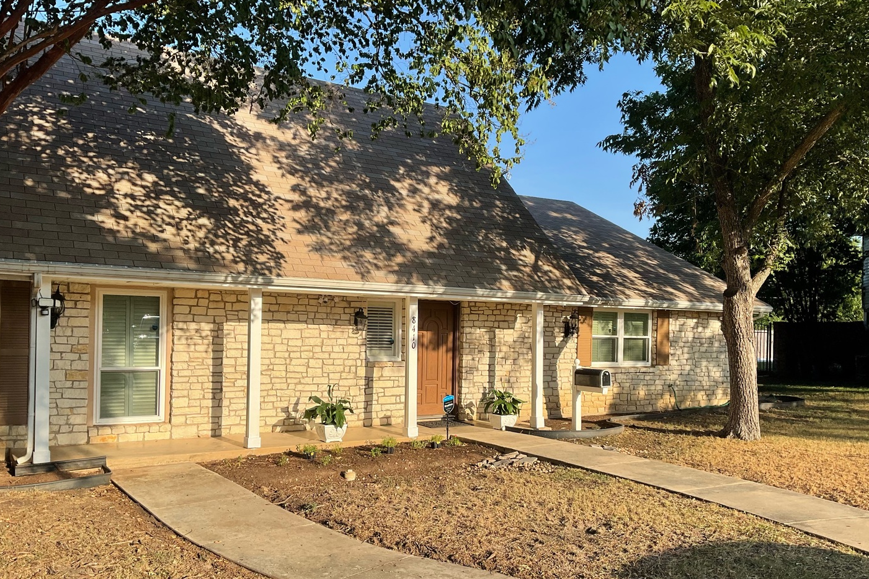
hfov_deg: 60.3
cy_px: 328
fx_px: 748
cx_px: 430
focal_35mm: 31
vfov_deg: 42.2
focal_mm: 3
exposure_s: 1/997
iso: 25
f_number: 1.8
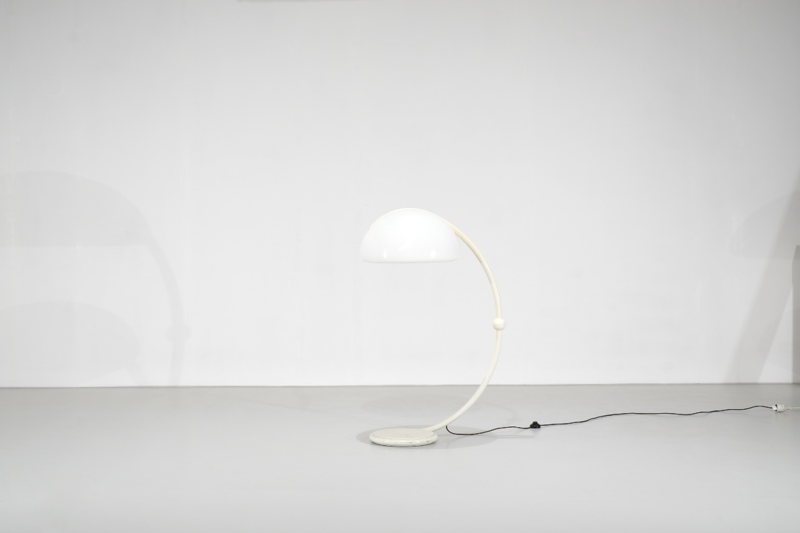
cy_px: 266
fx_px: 1178
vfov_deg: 25.5
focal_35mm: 53
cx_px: 400
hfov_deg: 37.5
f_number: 11
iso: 400
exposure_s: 1/10
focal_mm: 35
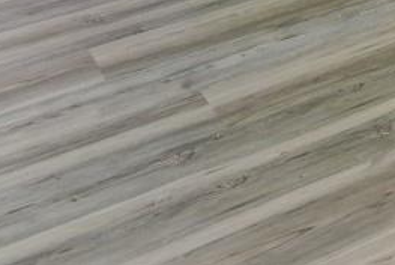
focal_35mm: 146
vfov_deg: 8.0
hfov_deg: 11.8
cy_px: -536
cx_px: 906
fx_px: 1604
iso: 400
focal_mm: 24
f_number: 8
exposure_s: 1/8
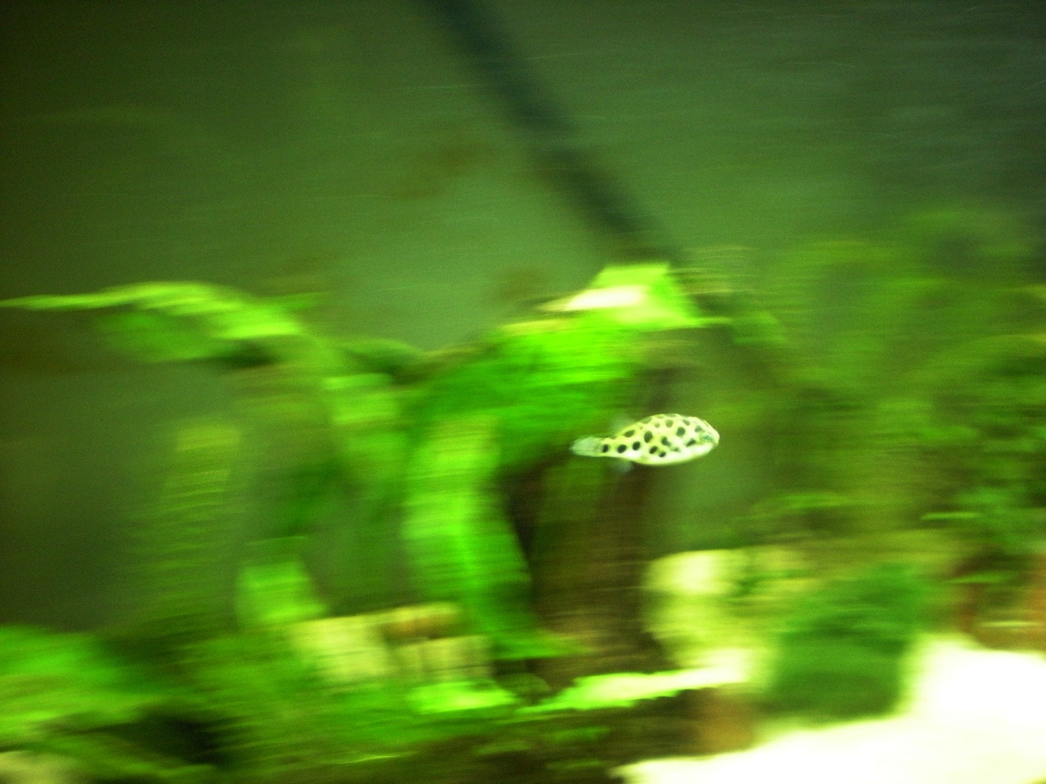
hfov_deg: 49.0
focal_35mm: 38
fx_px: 1148
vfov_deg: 37.7
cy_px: 392
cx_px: 523
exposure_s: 1/8
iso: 542
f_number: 3.1
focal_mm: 6.3
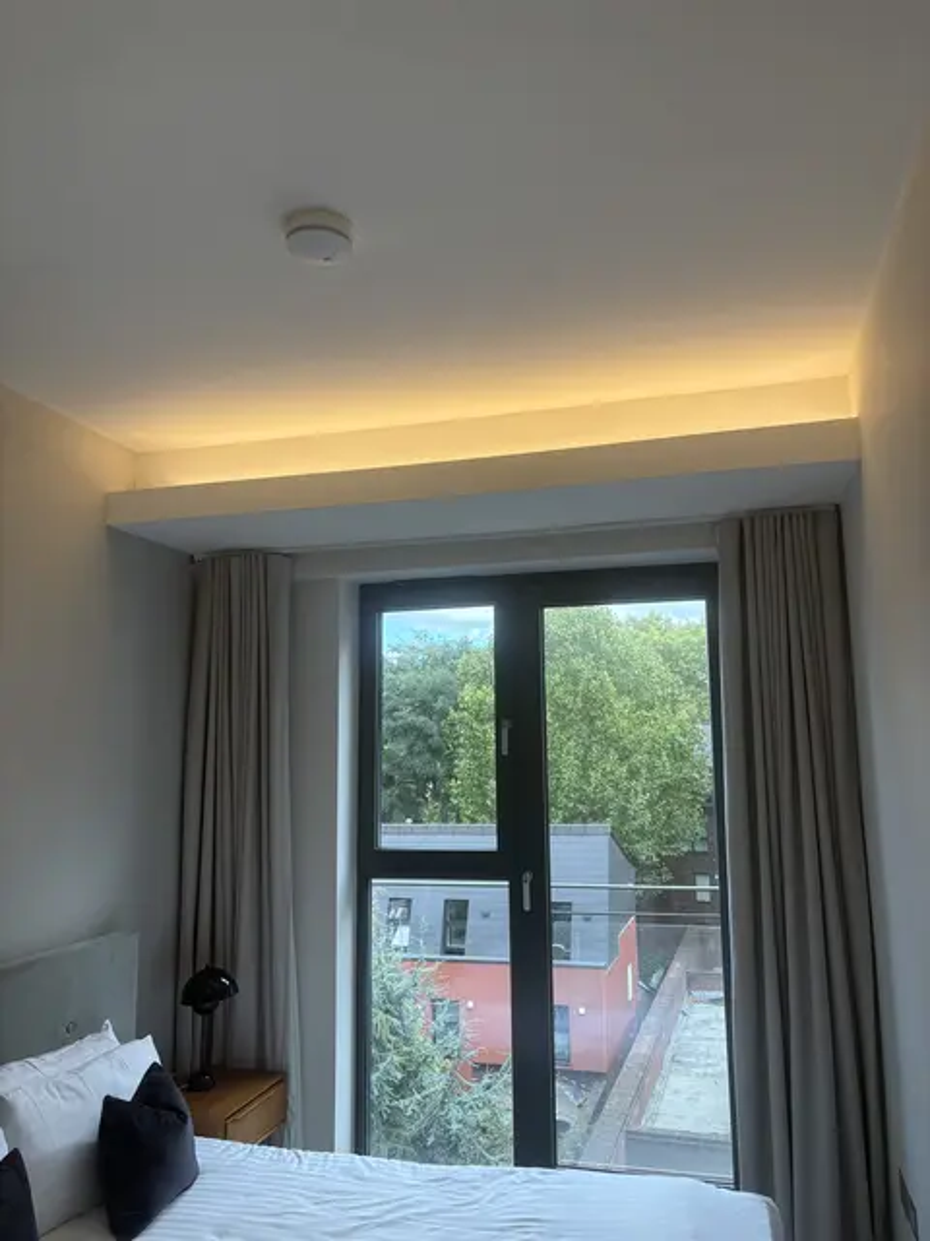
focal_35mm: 26
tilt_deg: +8.2
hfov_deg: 53.1
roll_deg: +0.9
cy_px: 620
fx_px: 931
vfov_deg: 67.3
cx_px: 465
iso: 50
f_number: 1.6
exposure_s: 1/197
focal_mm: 5.96
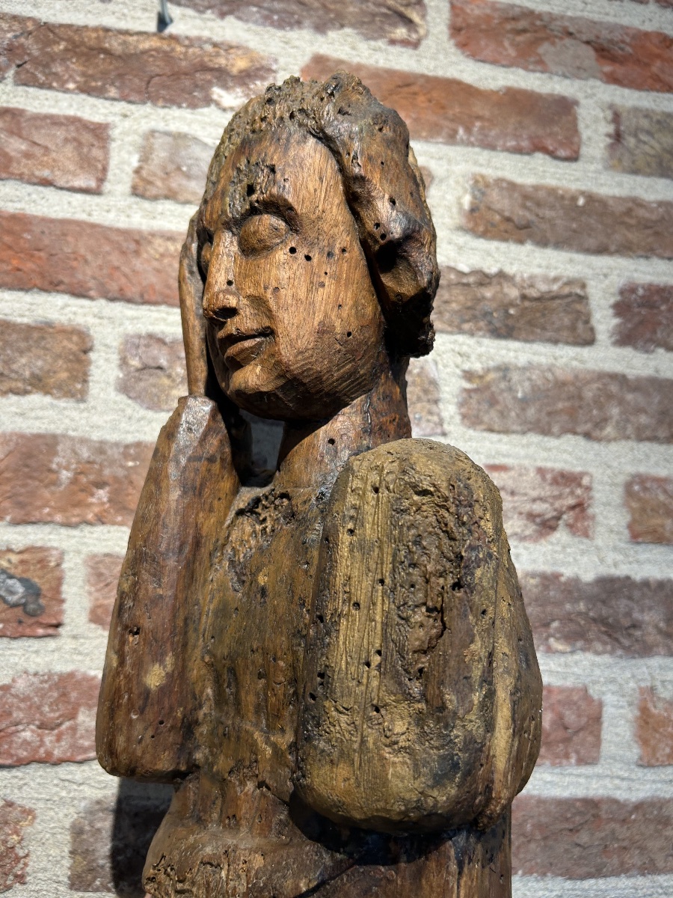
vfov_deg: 67.3
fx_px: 674
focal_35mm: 26
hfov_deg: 53.1
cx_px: 336
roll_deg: -2.3
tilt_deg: +6.9
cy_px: 449
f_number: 1.5
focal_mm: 5.7
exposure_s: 1/100
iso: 64
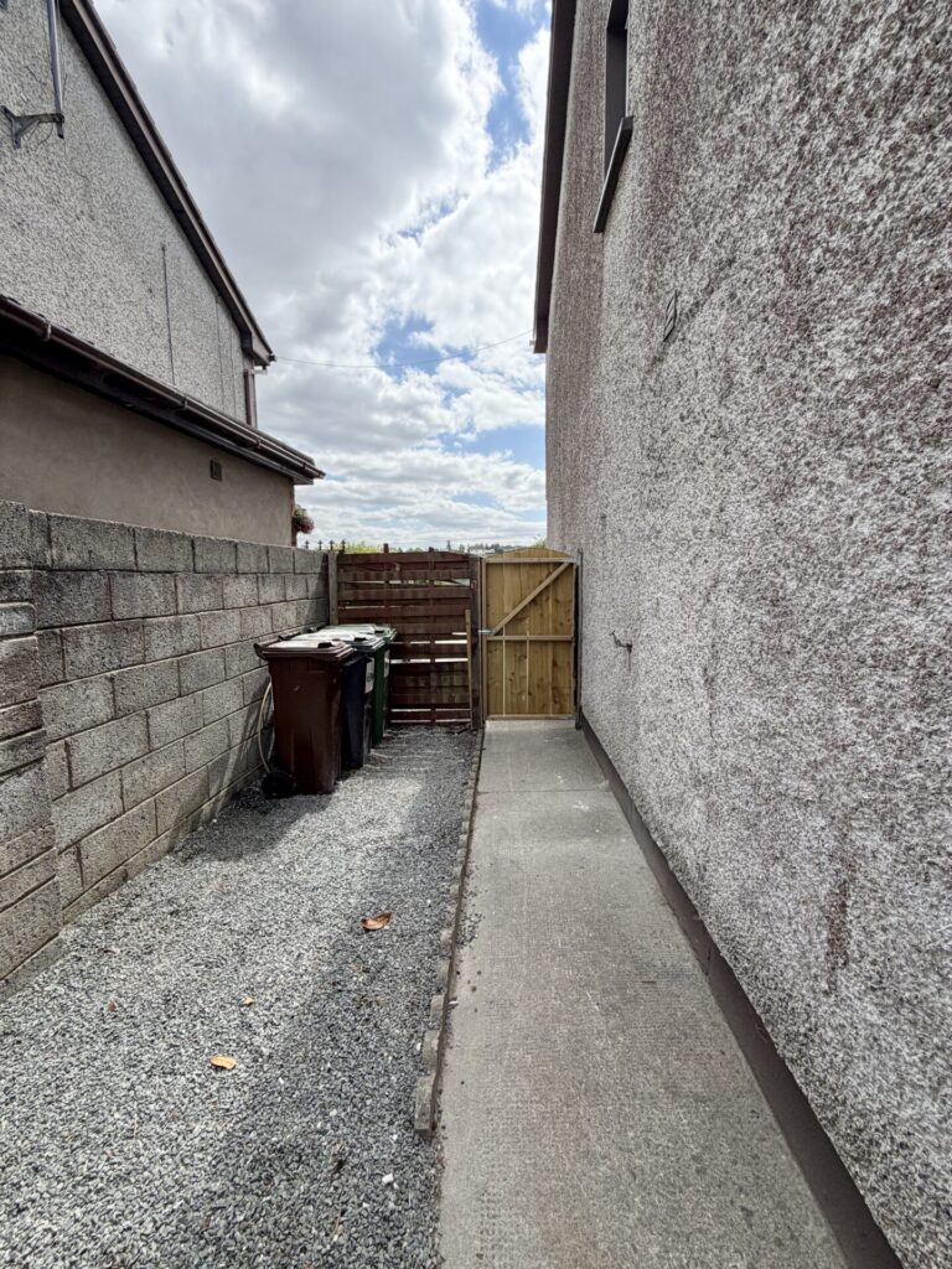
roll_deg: +0.7
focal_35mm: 14
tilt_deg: -6.6
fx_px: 513
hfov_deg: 85.7
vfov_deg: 102.1
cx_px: 476
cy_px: 634
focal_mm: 2.22
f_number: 2.2
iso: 25
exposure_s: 1/985
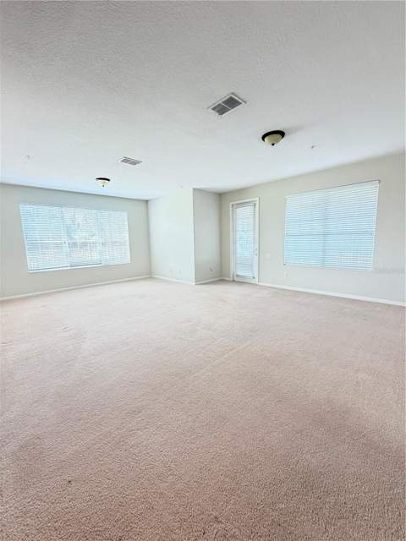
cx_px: 203
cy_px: 270
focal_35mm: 14
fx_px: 219
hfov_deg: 85.7
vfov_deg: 102.1
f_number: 2.2
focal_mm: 2.22
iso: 320
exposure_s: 1/63
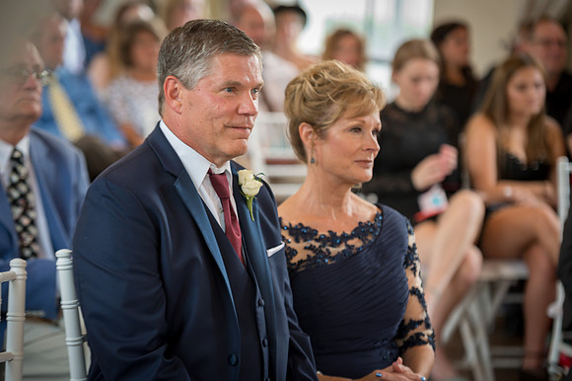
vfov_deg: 11.2
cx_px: 286
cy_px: 190
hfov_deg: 16.8
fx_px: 1937
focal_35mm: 122
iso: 1100
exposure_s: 1/45
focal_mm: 122
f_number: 2.8
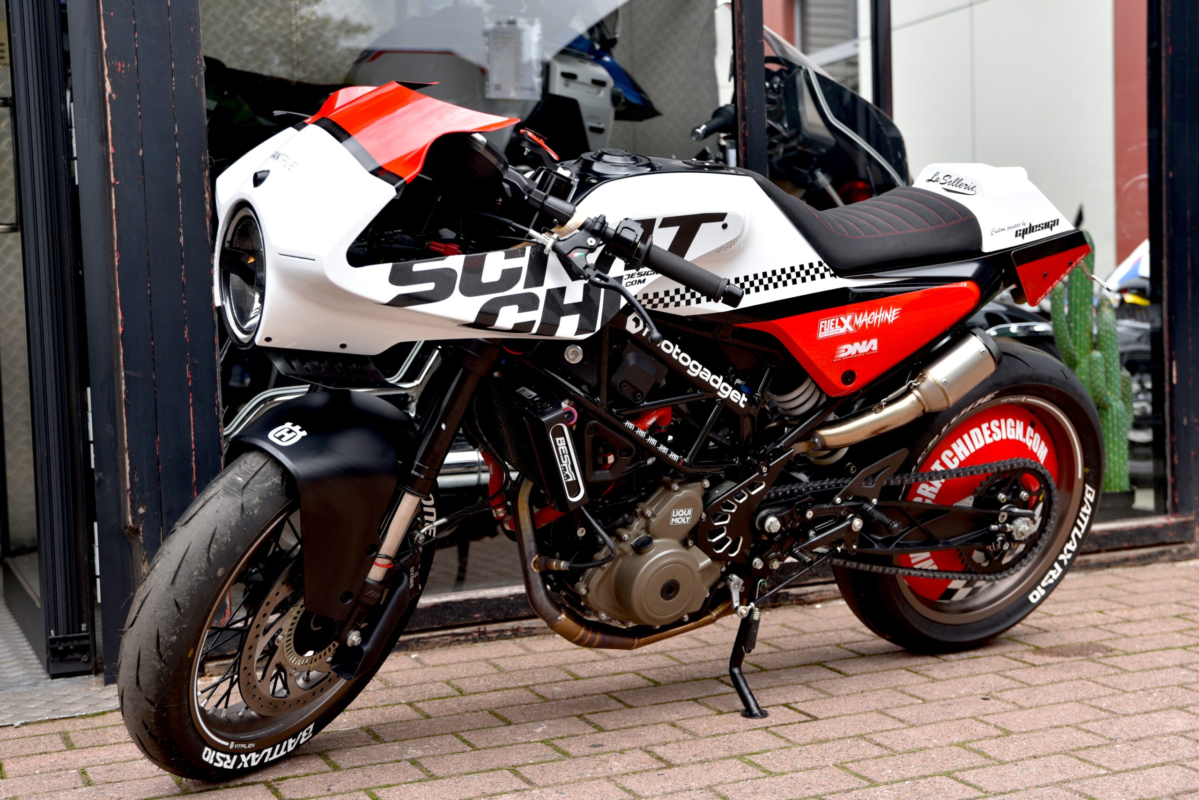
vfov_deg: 27.0
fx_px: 1666
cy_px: 400
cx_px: 600
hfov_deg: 39.6
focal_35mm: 50
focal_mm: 50
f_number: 4.5
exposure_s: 1/80
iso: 100
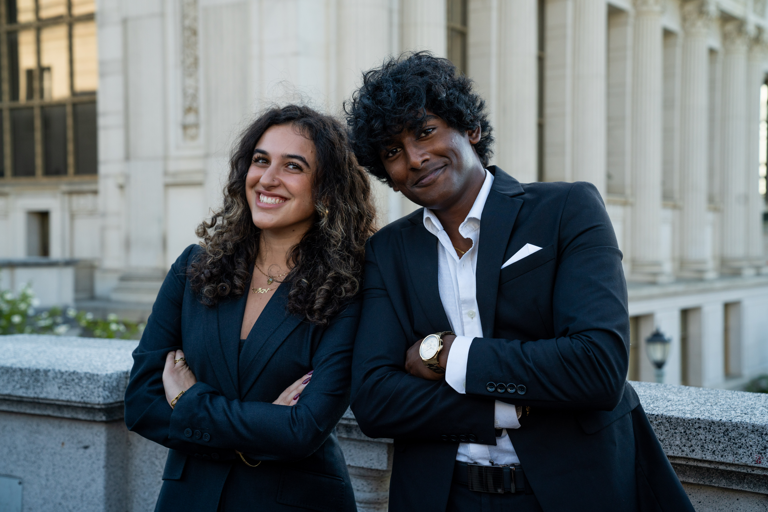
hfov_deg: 38.2
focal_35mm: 52
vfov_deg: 26.0
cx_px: 384
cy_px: 256
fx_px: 1109
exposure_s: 1/500
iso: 500
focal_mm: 52
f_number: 4.5
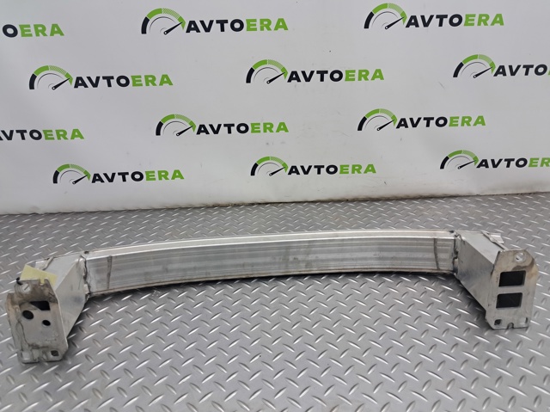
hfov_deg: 65.4
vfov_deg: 51.3
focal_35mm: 27
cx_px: 275
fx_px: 429
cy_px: 206
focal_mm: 4
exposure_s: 1/50
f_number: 1.8
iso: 64
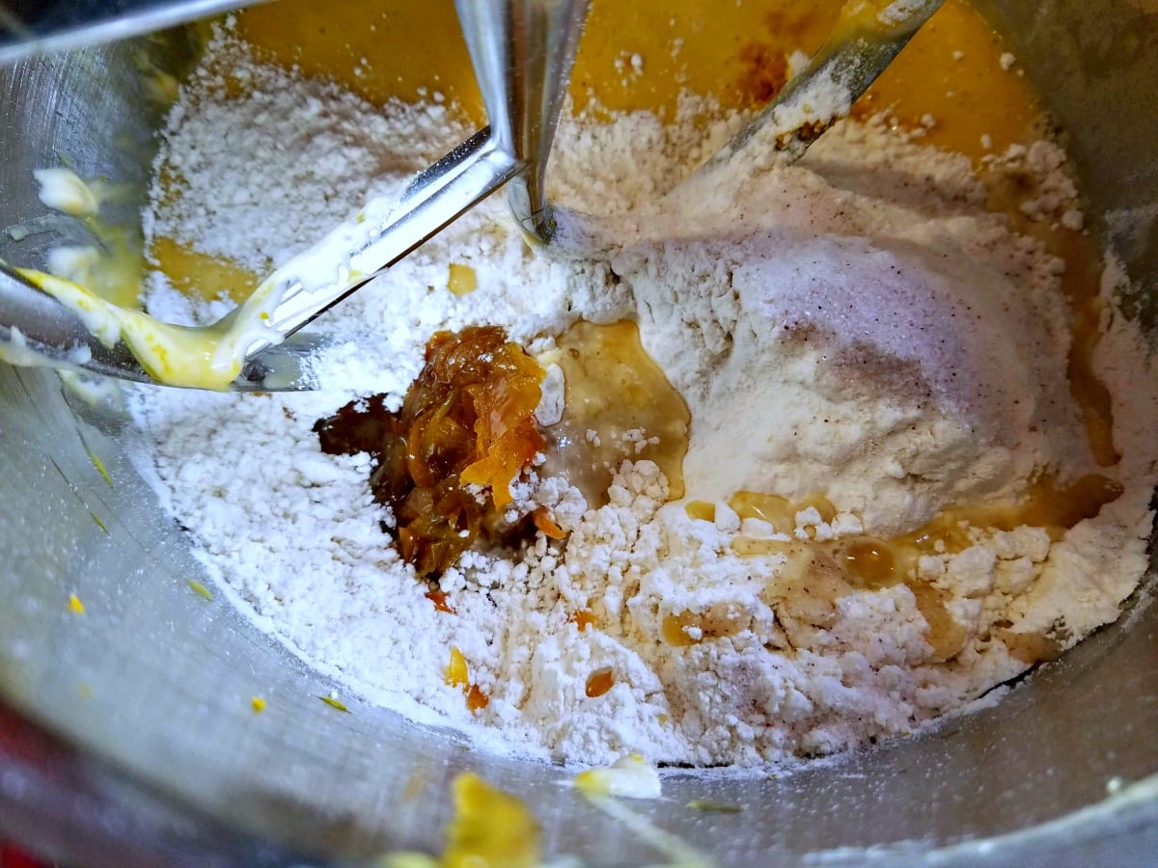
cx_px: 579
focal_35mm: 26
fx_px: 870
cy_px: 434
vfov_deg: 53.1
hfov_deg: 67.3
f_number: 1.7
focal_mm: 4.2
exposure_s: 1/60
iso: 100
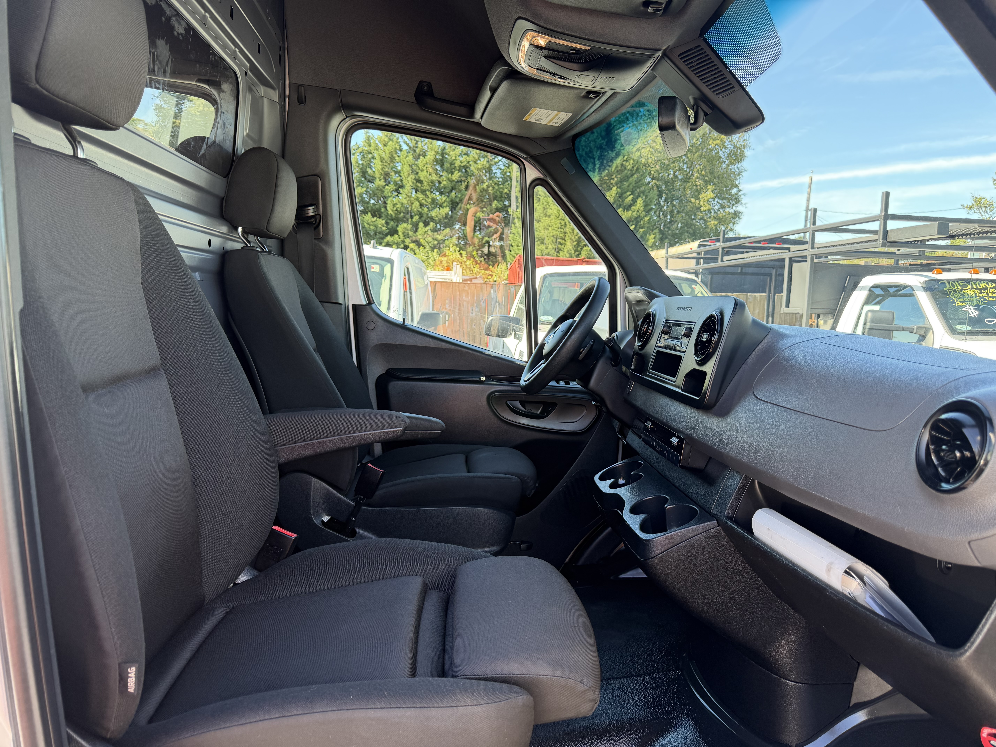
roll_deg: -1.3
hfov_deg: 71.6
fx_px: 691
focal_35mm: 24
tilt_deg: -6.7
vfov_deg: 56.8
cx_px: 498
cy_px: 374
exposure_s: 1/173
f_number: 1.78
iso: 80
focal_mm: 6.76
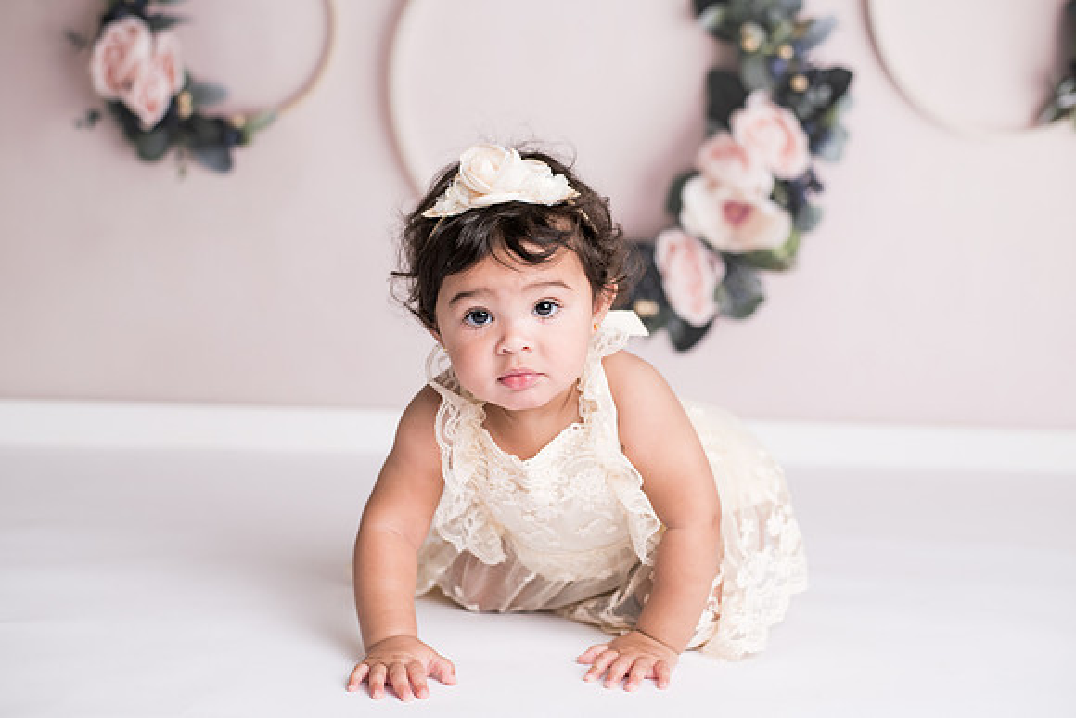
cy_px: 359
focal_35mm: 50
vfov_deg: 27.0
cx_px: 538
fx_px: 1495
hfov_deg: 39.6
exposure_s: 1/200
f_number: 3.5
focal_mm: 50
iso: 200
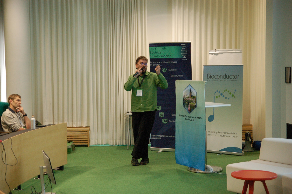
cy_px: 97
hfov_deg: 27.0
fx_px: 608
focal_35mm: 75
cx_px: 146
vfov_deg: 18.2
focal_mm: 50
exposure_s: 1/125
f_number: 2.8
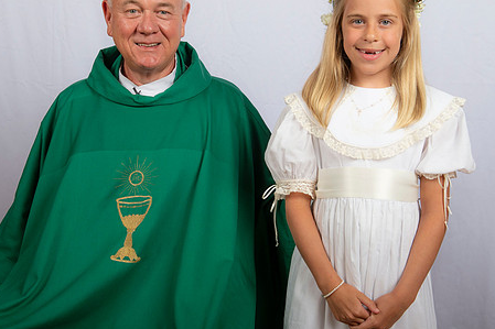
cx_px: 234
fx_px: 852
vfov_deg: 21.9
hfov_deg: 32.4
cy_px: 141
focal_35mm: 62
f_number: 8
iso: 320
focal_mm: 48
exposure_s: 1/200
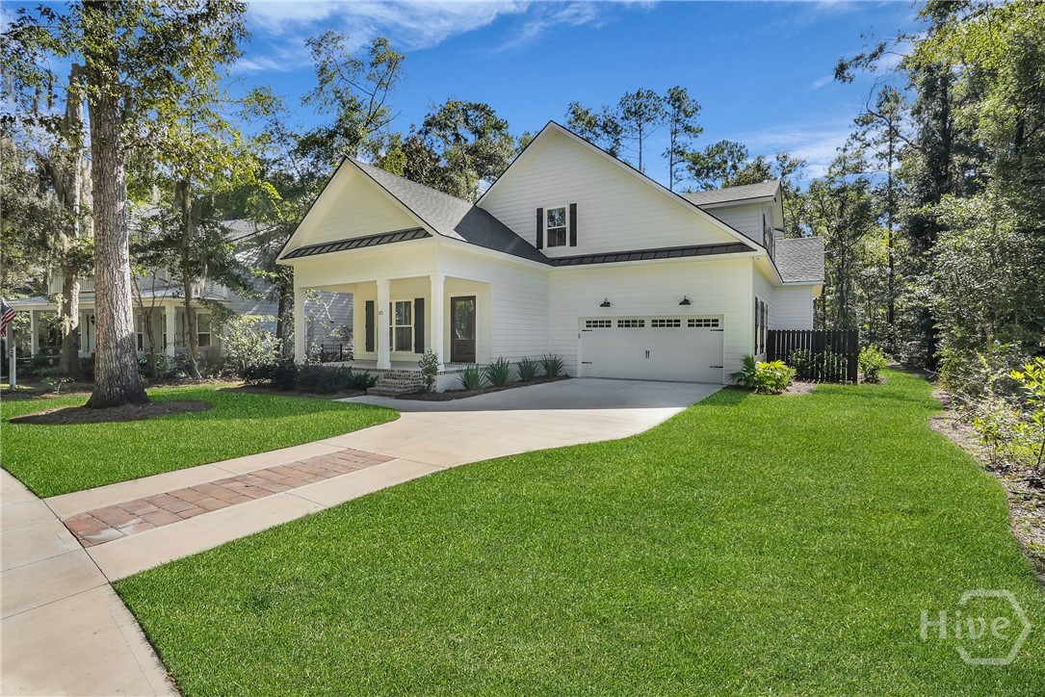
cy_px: 348
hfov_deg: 96.7
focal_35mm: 16
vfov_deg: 73.8
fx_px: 465
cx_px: 522
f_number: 9
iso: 320
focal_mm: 16
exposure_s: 1/250
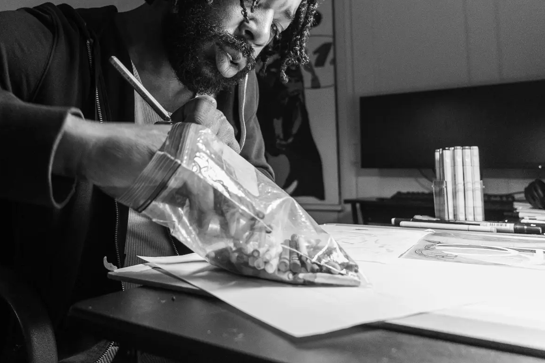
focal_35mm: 33
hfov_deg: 56.0
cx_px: 181
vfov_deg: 39.5
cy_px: 123
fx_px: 500
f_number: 5
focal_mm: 20
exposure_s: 1/80
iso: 4000
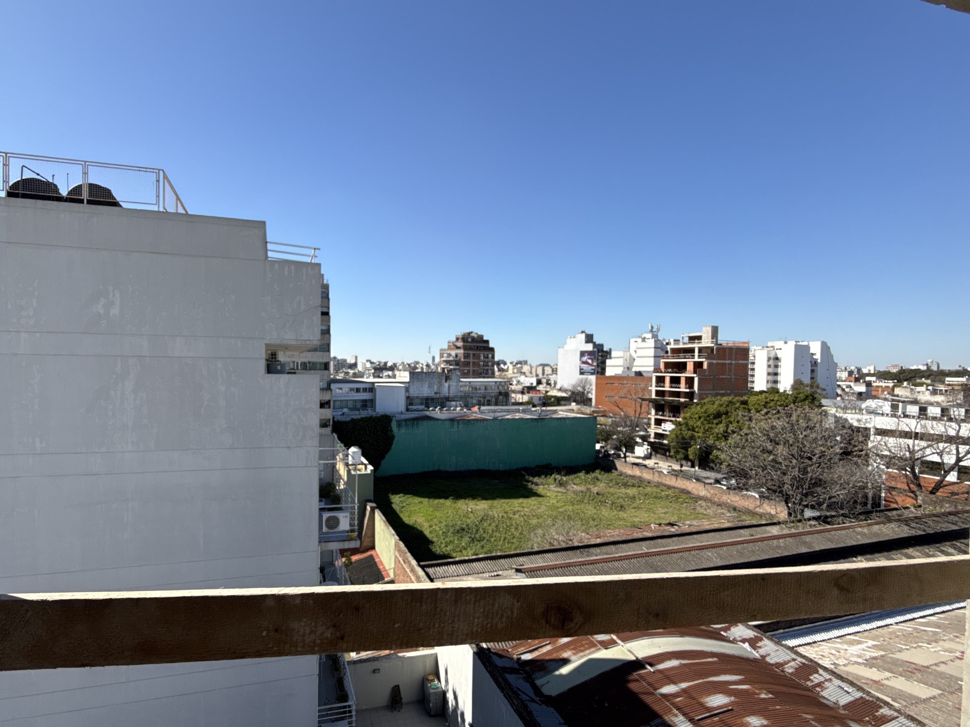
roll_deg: -2.1
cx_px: 396
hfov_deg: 90.1
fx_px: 476
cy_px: 379
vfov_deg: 74.7
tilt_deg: -1.1
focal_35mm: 17
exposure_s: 1/1795
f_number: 2.2
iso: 50
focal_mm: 2.22
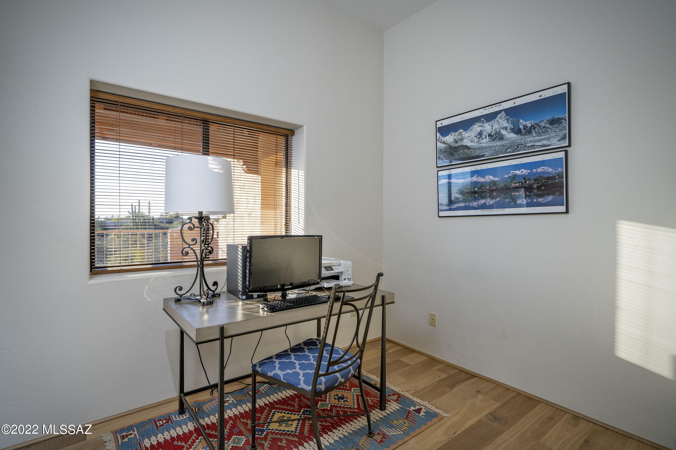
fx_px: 319
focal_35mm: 17
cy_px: 225
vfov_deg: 70.4
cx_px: 338
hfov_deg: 93.3
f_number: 8
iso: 200
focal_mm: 17
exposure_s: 1/125
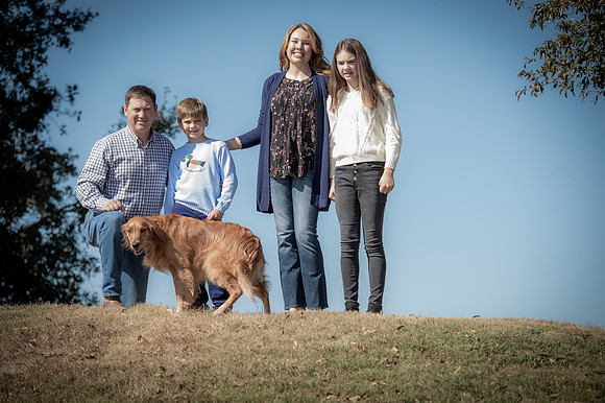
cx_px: 302
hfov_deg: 12.8
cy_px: 202
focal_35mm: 160
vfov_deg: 8.6
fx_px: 2687
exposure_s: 1/250
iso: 50
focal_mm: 160
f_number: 5
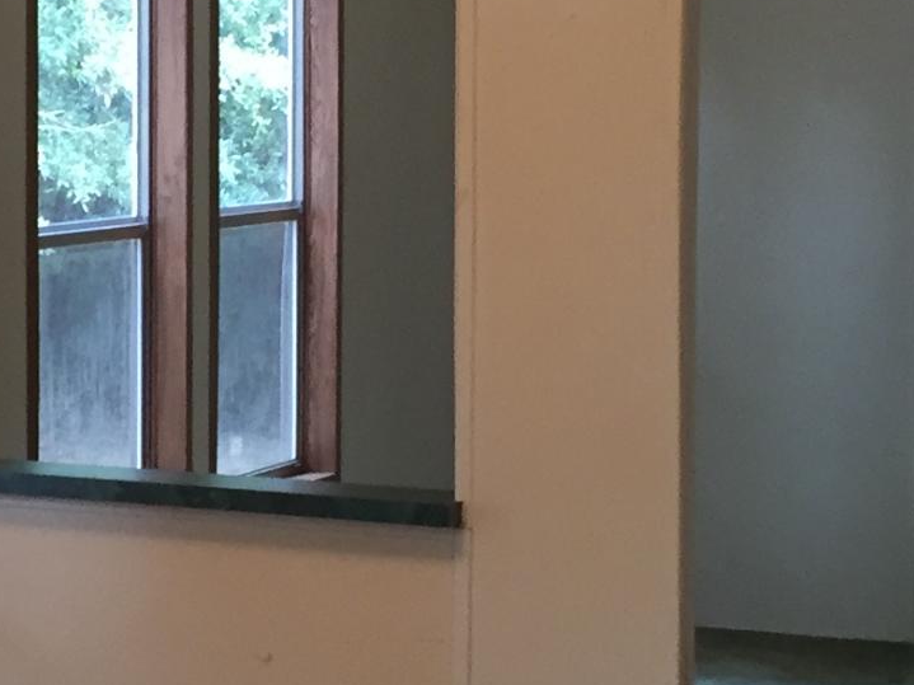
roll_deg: -1.2
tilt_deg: -3.8
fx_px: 3194
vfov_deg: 12.2
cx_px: 80
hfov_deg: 16.1
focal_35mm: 121
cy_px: 313
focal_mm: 4.15
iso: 100
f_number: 2.2
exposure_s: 1/30
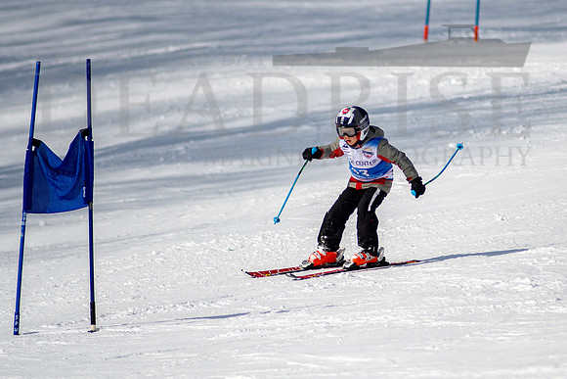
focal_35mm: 611
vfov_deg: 2.3
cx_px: 385
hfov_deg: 3.4
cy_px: 190
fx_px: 9618
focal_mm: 300
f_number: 2.8
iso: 100
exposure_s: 1/6400
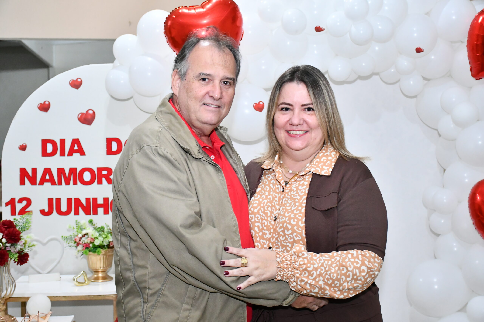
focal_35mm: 52
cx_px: 242
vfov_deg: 26.0
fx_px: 699
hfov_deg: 38.2
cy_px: 161
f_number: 4.2
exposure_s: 1/100
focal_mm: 35
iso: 3200
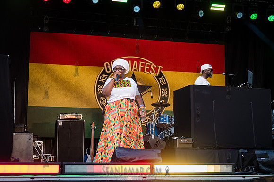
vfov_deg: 21.2
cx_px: 137
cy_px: 91
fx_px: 487
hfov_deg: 31.4
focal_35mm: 64
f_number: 3.5
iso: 500
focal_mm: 64
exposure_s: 1/640
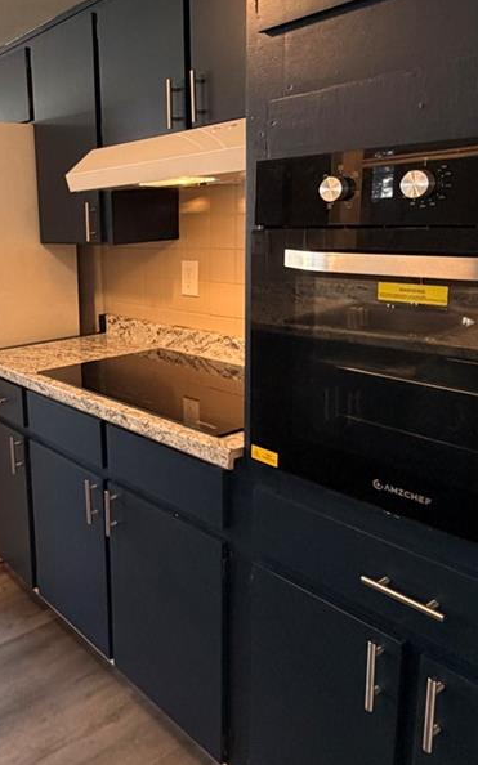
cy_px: 335
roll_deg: +2.3
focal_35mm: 30
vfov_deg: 62.7
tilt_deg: -11.0
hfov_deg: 39.2
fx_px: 626
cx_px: 58
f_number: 2.2
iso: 250
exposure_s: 1/60
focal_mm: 2.22
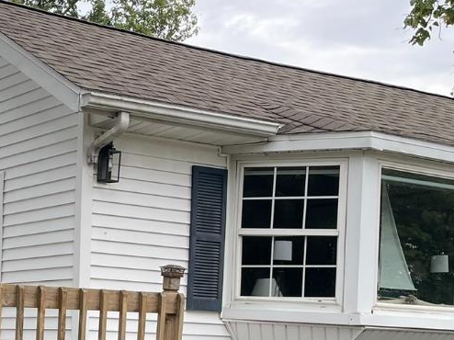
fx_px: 1036
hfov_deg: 23.5
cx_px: -14
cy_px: 363
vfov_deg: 18.0
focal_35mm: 79
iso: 32
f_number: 1.6
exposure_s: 1/578
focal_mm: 4.2
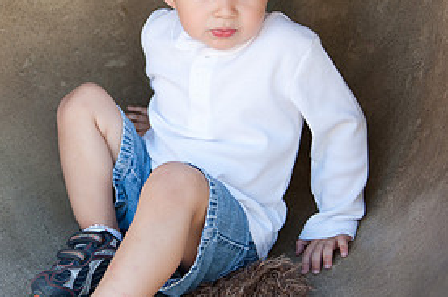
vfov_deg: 15.4
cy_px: 74
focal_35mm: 88
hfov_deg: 22.6
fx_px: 1094
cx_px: 40
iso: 200
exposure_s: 1/400
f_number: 2.8
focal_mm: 42
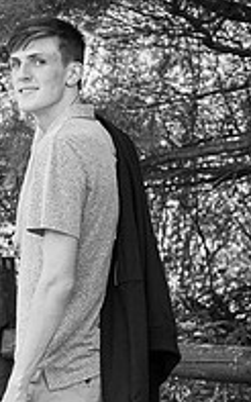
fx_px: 1785
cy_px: 361
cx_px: -6
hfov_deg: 8.0
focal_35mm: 163
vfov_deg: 12.7
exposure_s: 1/200
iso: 500
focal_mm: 70
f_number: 6.3
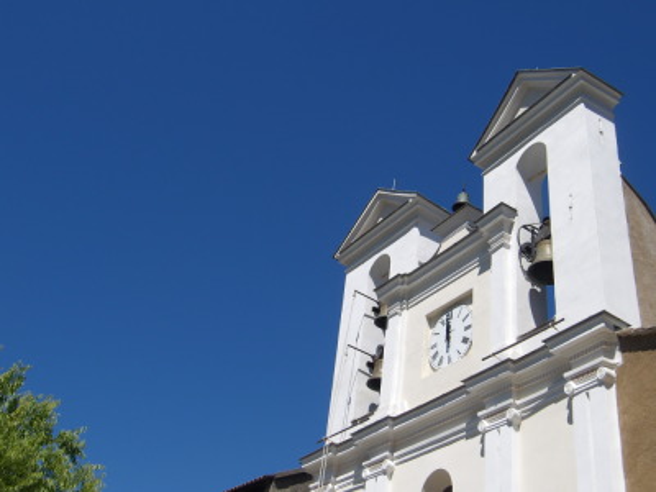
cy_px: 246
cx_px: 328
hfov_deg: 44.8
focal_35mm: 42
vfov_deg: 34.3
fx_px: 796
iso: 100
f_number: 13.1
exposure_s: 1/101
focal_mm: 7.6
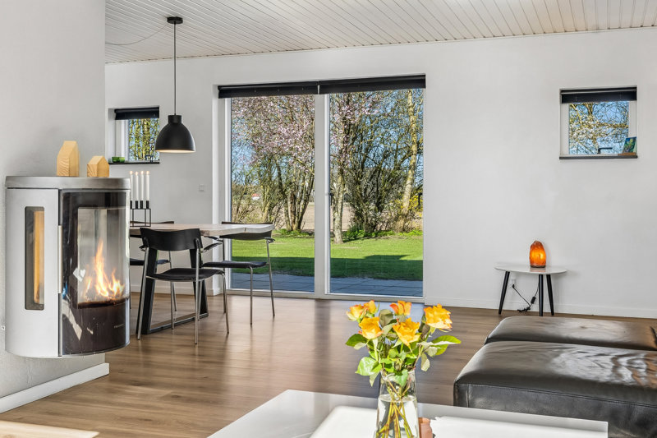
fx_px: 748
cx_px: 328
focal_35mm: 41
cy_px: 219
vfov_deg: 32.6
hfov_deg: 47.4
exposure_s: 1/80
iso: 200
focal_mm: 27.5
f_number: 8
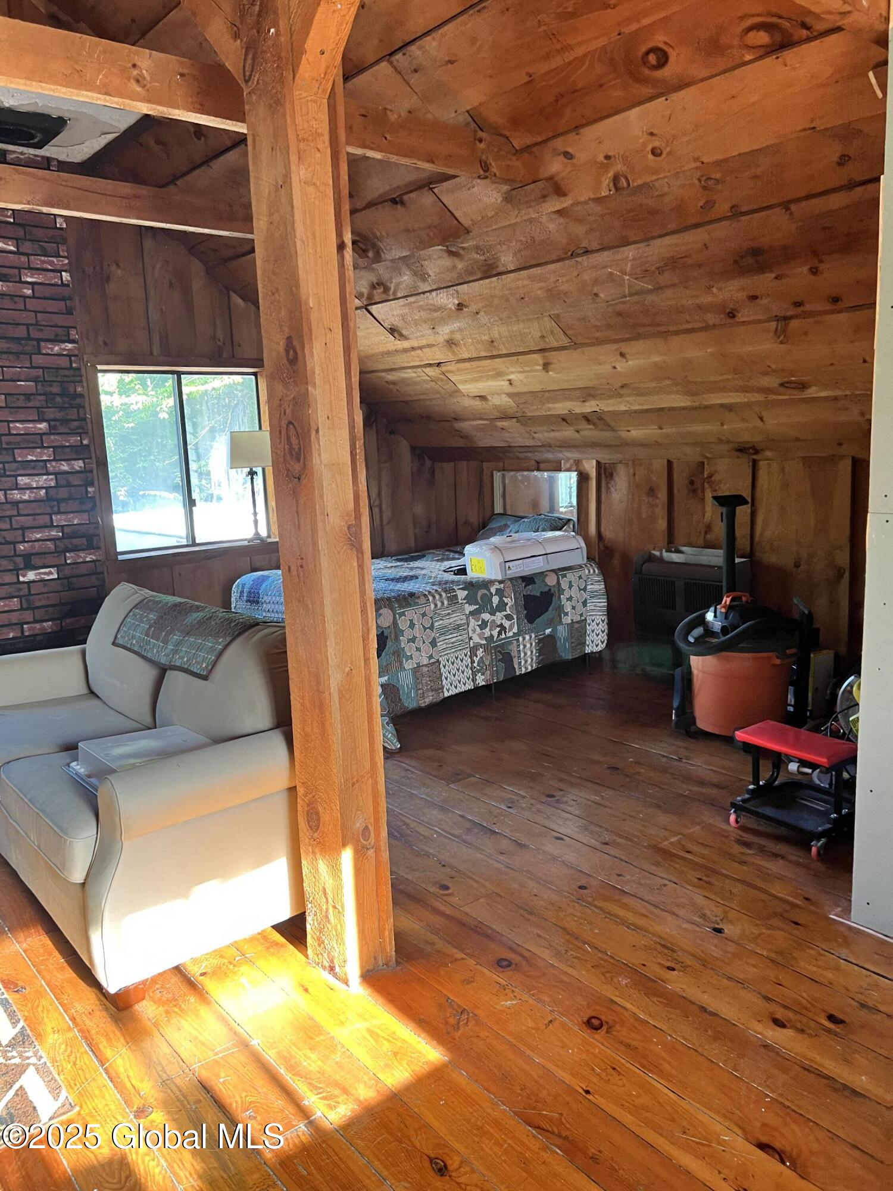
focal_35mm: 26
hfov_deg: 53.1
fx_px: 894
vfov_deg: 67.3
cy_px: 596
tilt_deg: -11.4
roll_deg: +3.2
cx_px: 446
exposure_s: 1/96
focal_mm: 5.7
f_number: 1.5
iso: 125
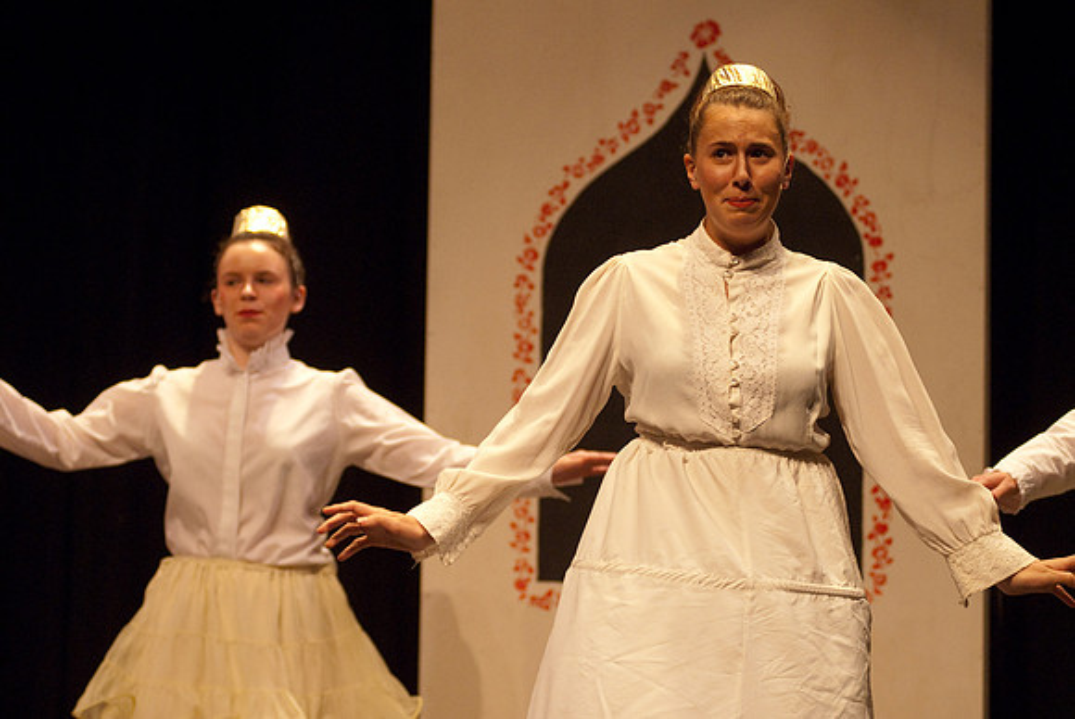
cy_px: 360
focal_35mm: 142
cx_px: 538
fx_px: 4259
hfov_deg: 14.4
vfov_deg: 9.7
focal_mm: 95
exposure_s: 1/200
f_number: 2.8
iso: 1000
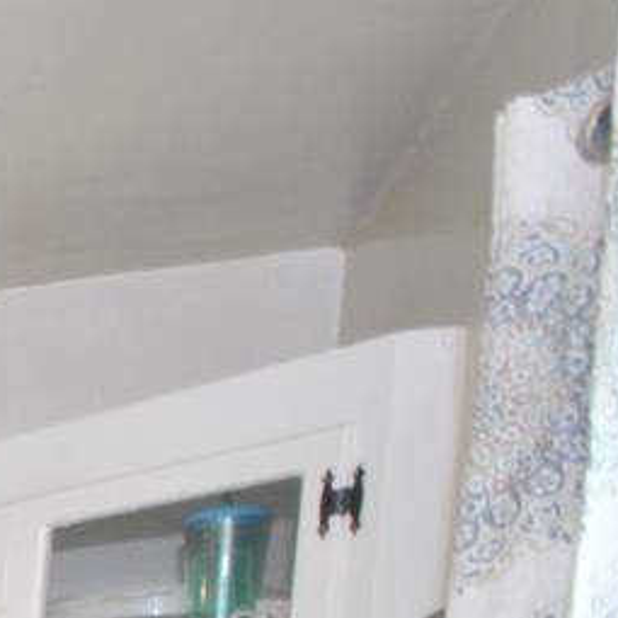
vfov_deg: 19.1
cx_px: -1161
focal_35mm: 75
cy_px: 1020
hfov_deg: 12.1
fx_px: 1515
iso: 400
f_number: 4
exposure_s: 1/25
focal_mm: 10
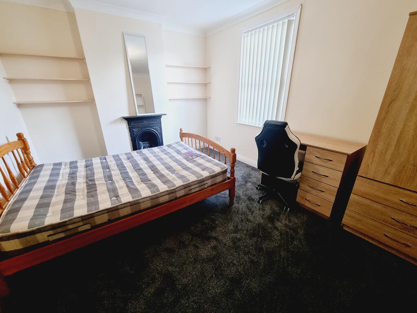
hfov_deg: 106.2
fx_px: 157
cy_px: 156
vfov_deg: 89.9
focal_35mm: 13
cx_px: 208
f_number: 2.2
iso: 320
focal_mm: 2.2
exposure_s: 1/50
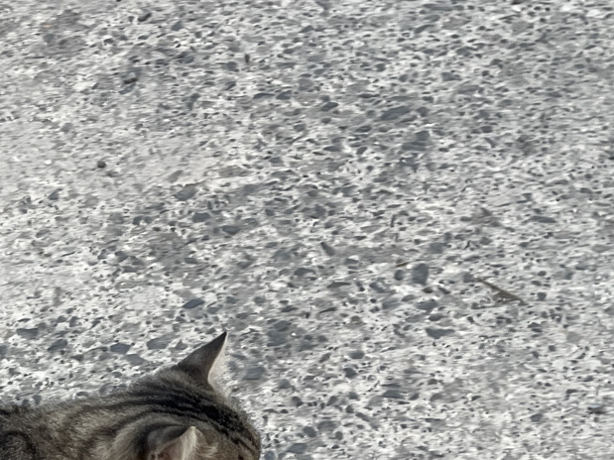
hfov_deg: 22.3
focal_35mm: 84
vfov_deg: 16.9
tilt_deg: -46.5
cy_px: 523
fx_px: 1490
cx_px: -11
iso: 50
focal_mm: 5.1
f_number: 1.6
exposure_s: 1/121
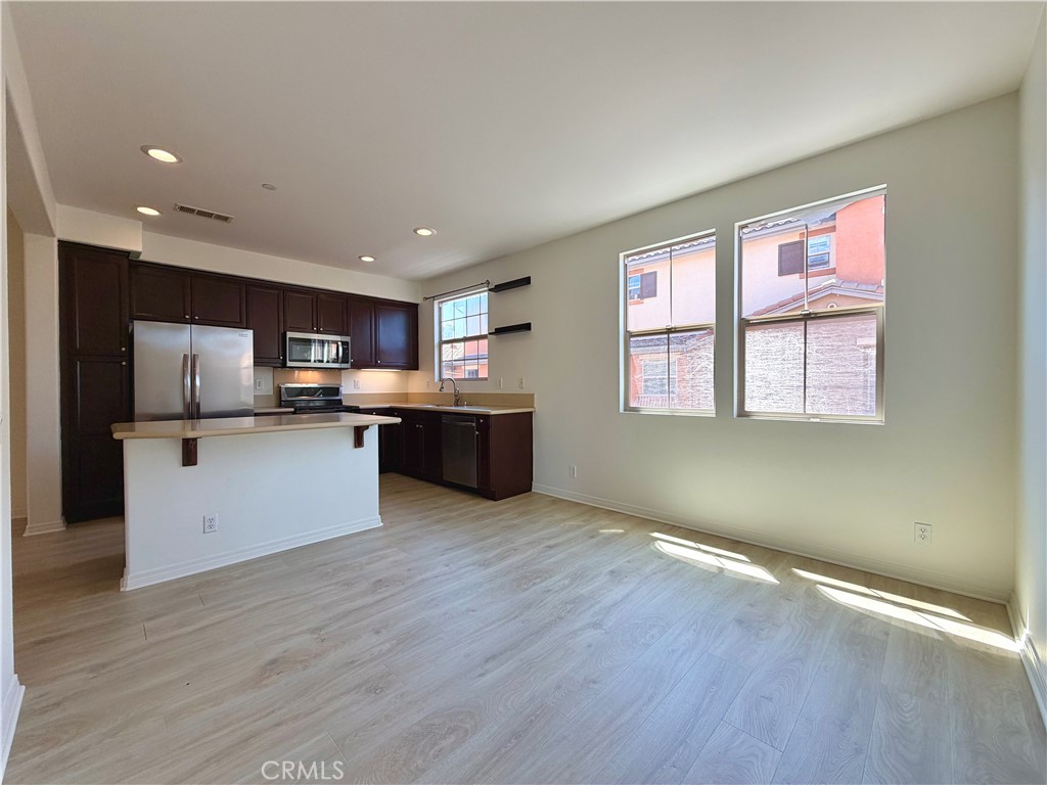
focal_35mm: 14
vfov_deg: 85.7
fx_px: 423
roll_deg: +0.3
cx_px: 524
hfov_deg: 102.1
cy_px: 392
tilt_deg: -0.4
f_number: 2.2
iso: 64
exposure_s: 1/120
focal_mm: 2.22
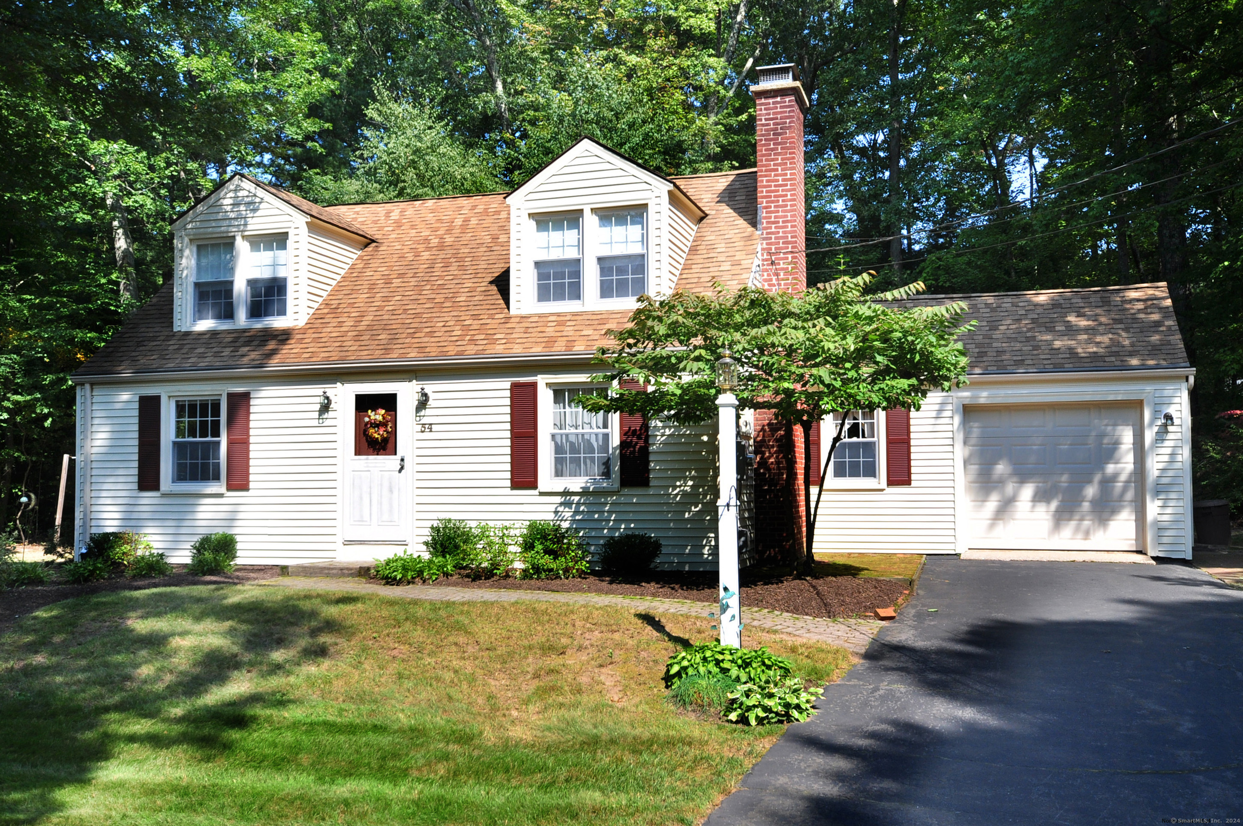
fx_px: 1035
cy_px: 413
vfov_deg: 43.5
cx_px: 622
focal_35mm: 30
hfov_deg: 62.0
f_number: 8
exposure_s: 1/250
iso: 250
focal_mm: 20
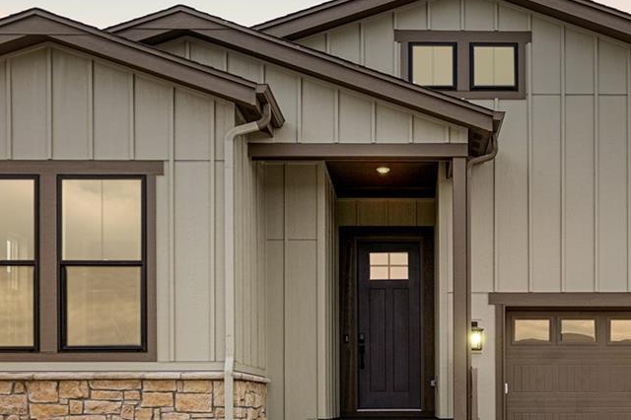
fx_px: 810
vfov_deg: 29.0
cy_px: 252
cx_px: 441
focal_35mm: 46
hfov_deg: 41.8
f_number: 4
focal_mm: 18.5
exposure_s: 1/640
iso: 100
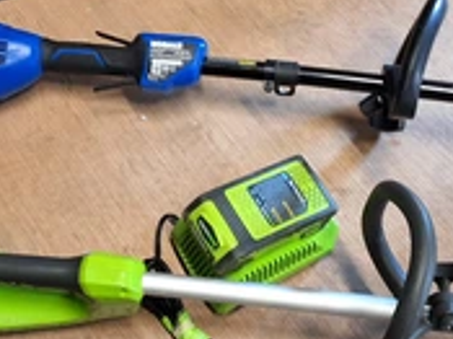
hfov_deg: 30.2
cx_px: 184
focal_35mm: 64
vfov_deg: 22.8
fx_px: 837
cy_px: 127
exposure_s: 1/24
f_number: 1.9
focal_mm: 2.91
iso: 250
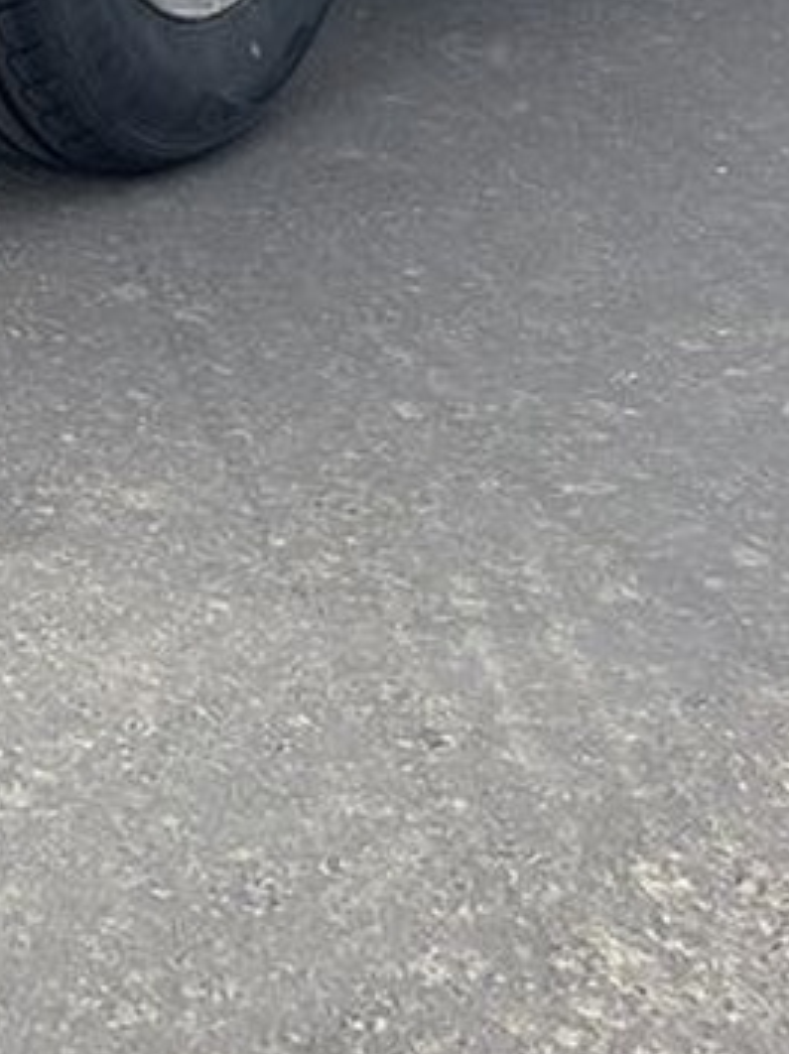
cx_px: -351
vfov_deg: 15.7
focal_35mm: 113
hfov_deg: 12.5
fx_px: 3438
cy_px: -646
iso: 32
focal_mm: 5.1
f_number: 1.6
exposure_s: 1/1238
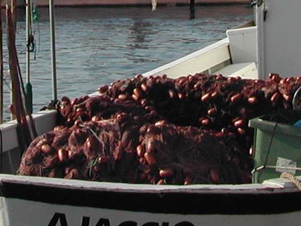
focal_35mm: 157
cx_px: 142
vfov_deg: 9.3
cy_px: -63
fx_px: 1366
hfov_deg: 12.6
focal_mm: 8
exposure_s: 1/245
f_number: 7.6
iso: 100
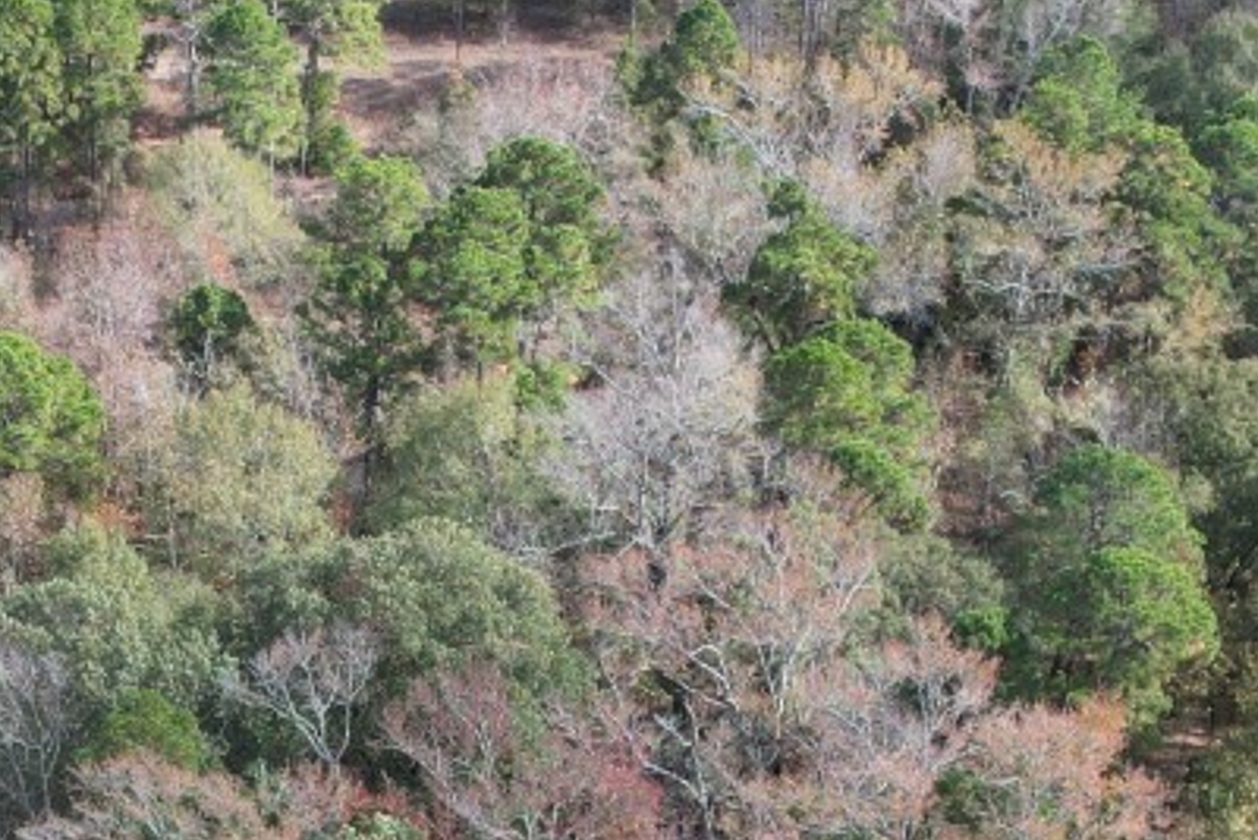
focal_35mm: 89
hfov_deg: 22.5
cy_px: 978
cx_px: 204
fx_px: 3111
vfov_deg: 14.9
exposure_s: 1/640
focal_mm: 8.38
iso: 100
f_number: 2.8
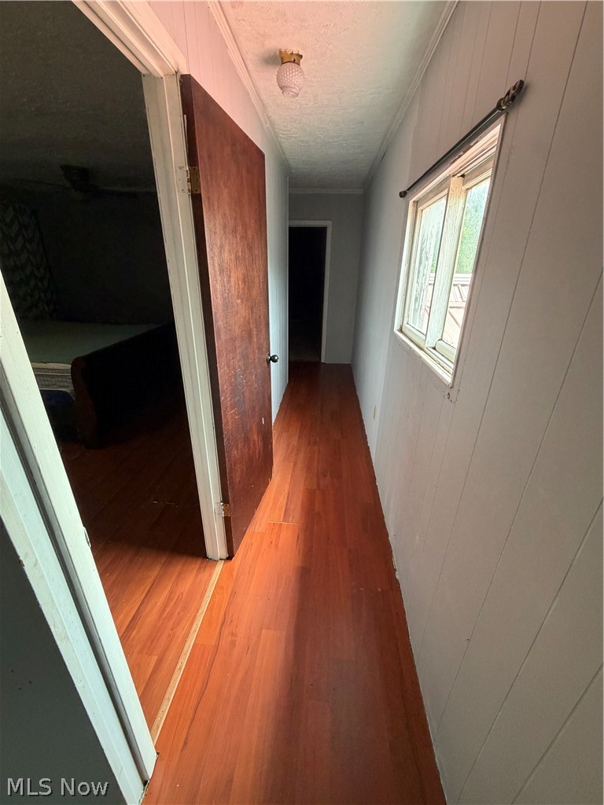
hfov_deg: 85.7
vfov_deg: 102.1
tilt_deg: -22.7
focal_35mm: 14
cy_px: 402
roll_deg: -1.3
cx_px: 302
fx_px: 326
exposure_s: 1/108
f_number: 2.2
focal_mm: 2.22
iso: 320
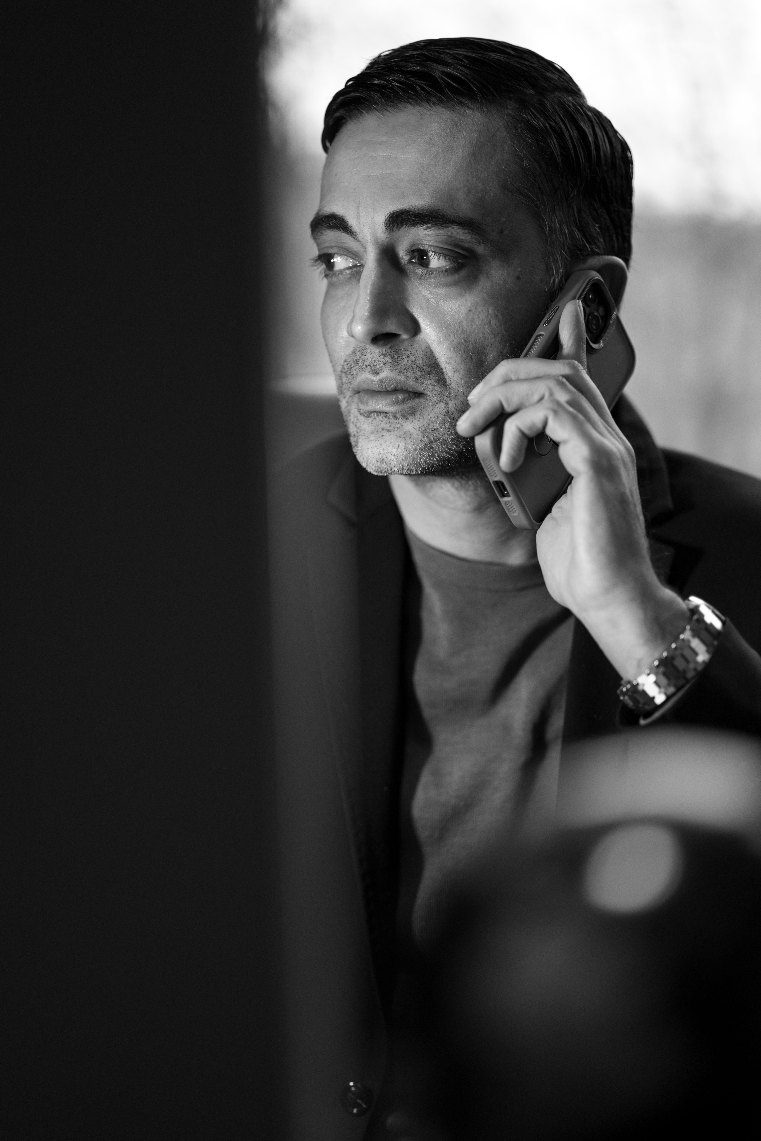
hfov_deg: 16.1
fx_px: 2695
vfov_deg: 23.9
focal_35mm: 85
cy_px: 570
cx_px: 380
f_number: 1.8
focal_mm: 85
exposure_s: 1/100
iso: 800
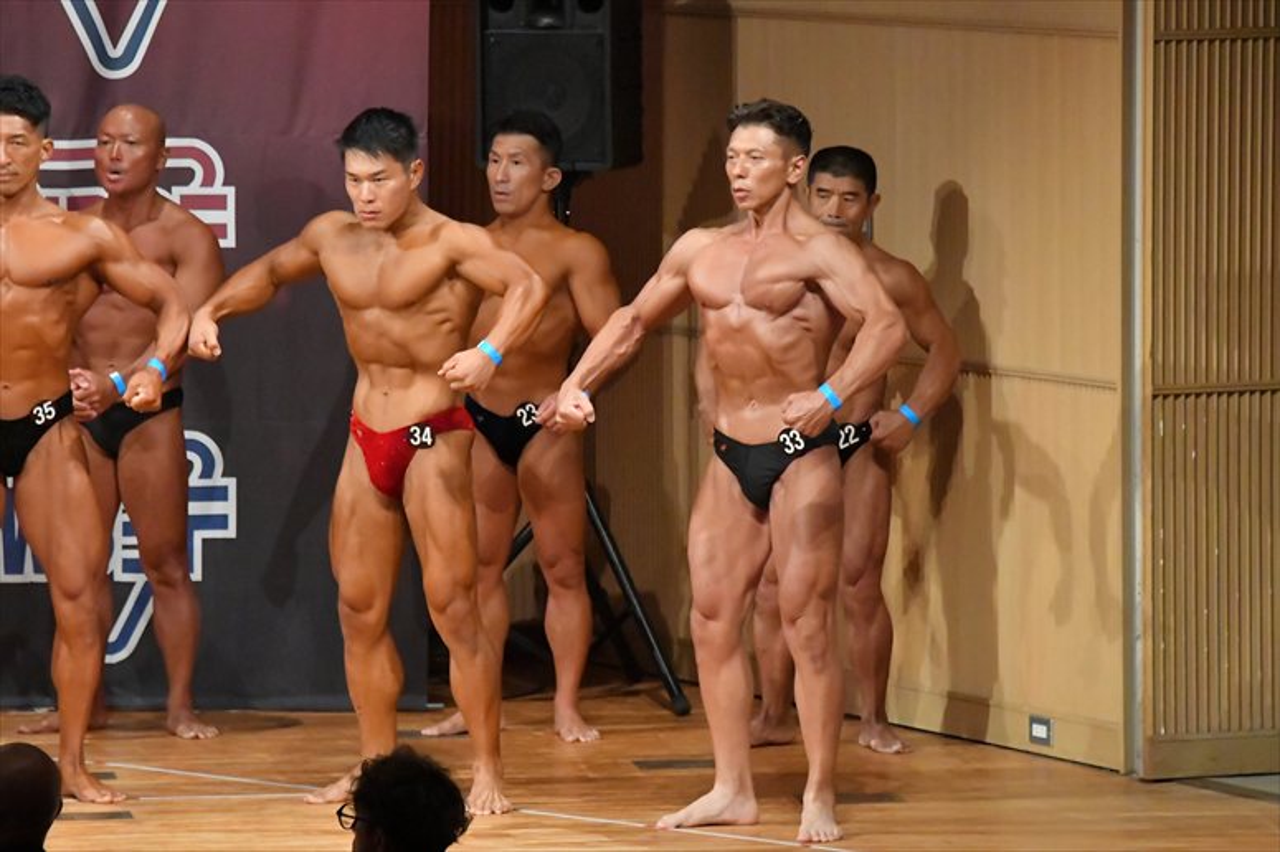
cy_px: 426
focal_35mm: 270
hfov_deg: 7.6
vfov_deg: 5.1
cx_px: 640
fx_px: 9595
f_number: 5.6
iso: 12800
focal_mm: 180
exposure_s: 1/400
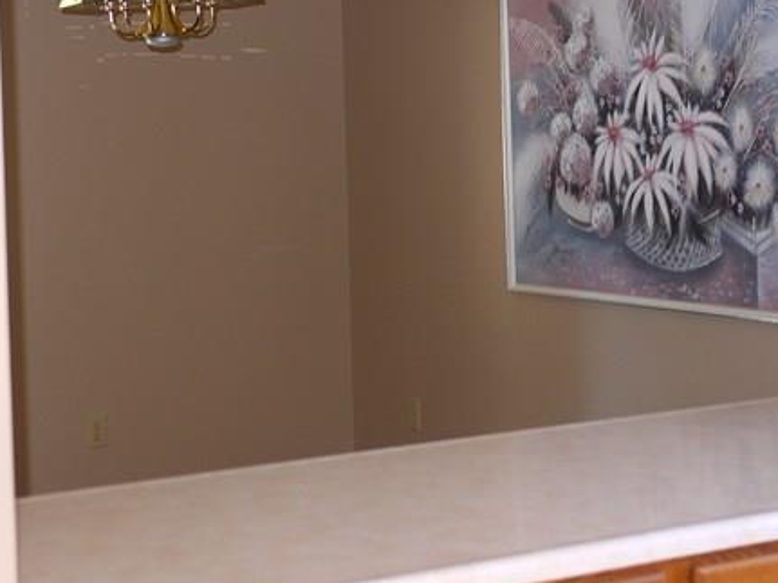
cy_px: 195
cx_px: 368
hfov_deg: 20.7
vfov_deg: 15.5
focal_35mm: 95
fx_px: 2135
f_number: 1.8
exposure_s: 1/30
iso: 100
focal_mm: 20
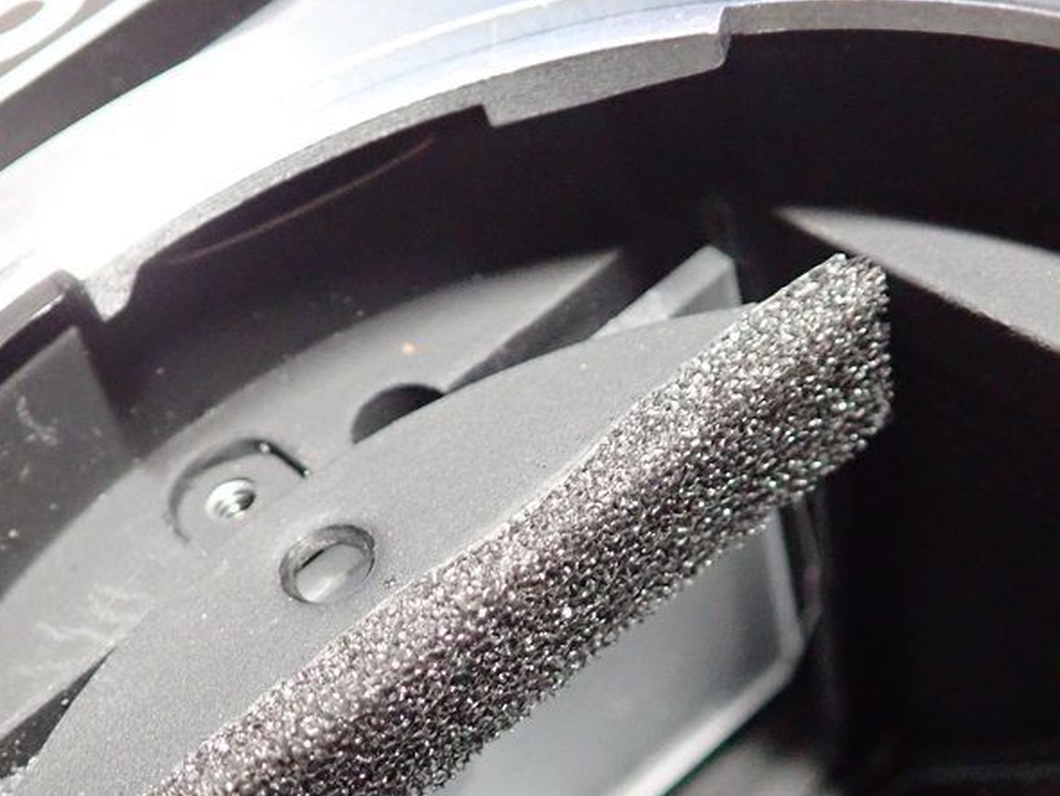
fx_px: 1869
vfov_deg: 23.8
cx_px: 505
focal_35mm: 61
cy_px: 600
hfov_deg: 31.7
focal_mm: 5.5
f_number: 2.3
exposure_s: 1/30
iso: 1000
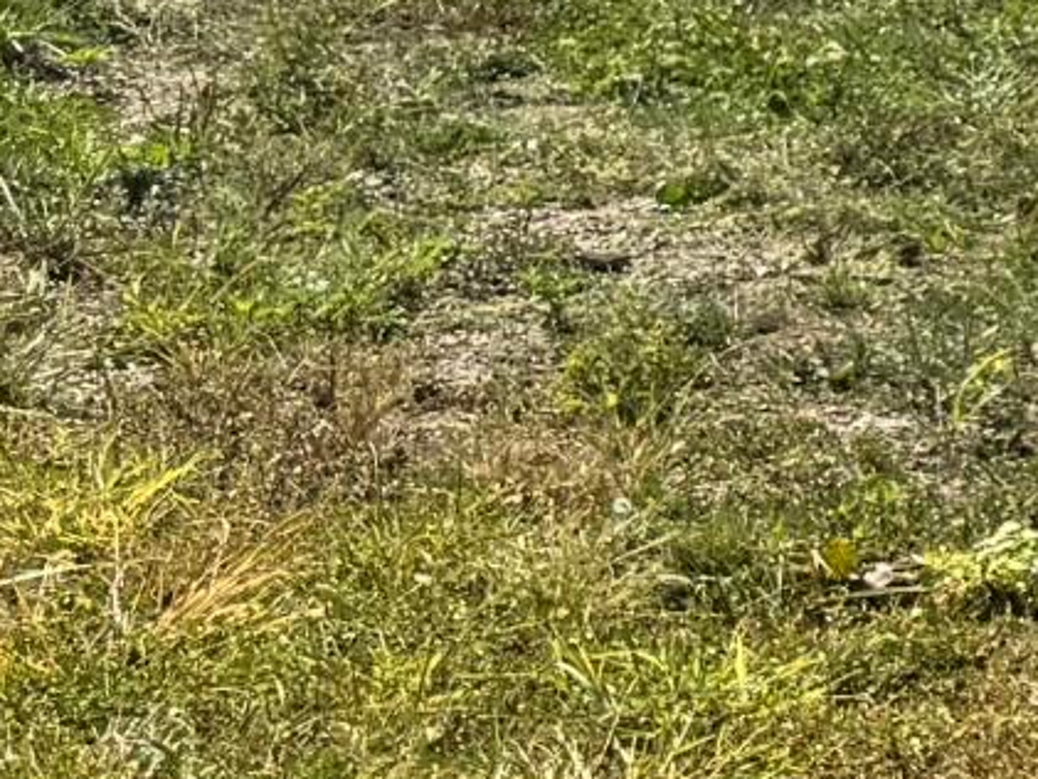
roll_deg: -0.1
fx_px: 5129
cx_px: 3203
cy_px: -592
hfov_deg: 9.1
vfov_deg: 8.4
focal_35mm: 171
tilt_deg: -3.7
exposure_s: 1/3413
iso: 80
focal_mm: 6.76
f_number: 1.78
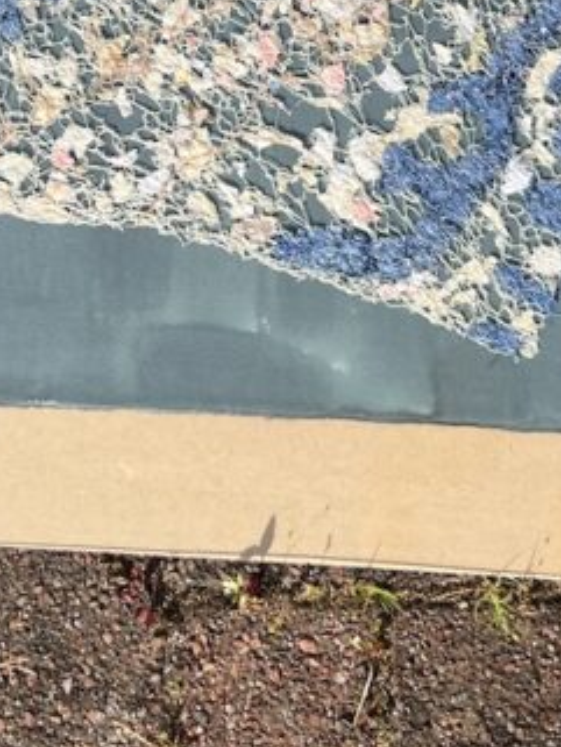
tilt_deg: -77.2
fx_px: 1792
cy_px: 44
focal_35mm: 83
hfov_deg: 17.8
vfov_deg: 22.8
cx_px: 270
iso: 50
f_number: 1.5
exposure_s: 1/3257
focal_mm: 5.7
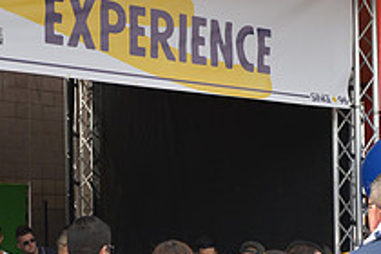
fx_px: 847
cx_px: 40
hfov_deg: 24.6
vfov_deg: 16.8
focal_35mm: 80
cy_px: 230
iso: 200
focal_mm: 29
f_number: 5
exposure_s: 1/500
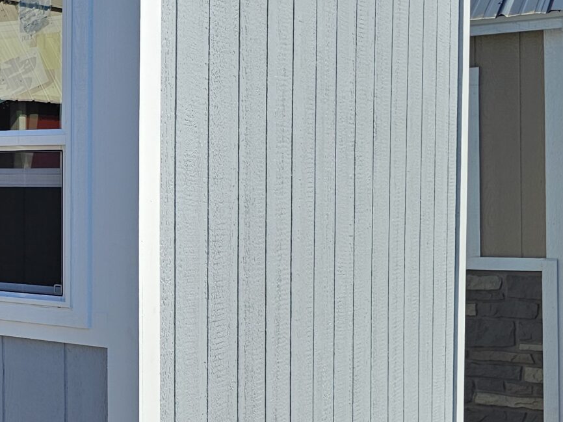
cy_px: 214
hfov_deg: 26.1
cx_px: -78
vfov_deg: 21.6
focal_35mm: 68
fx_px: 1106
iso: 25
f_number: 1.7
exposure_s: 1/2000
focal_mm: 6.3
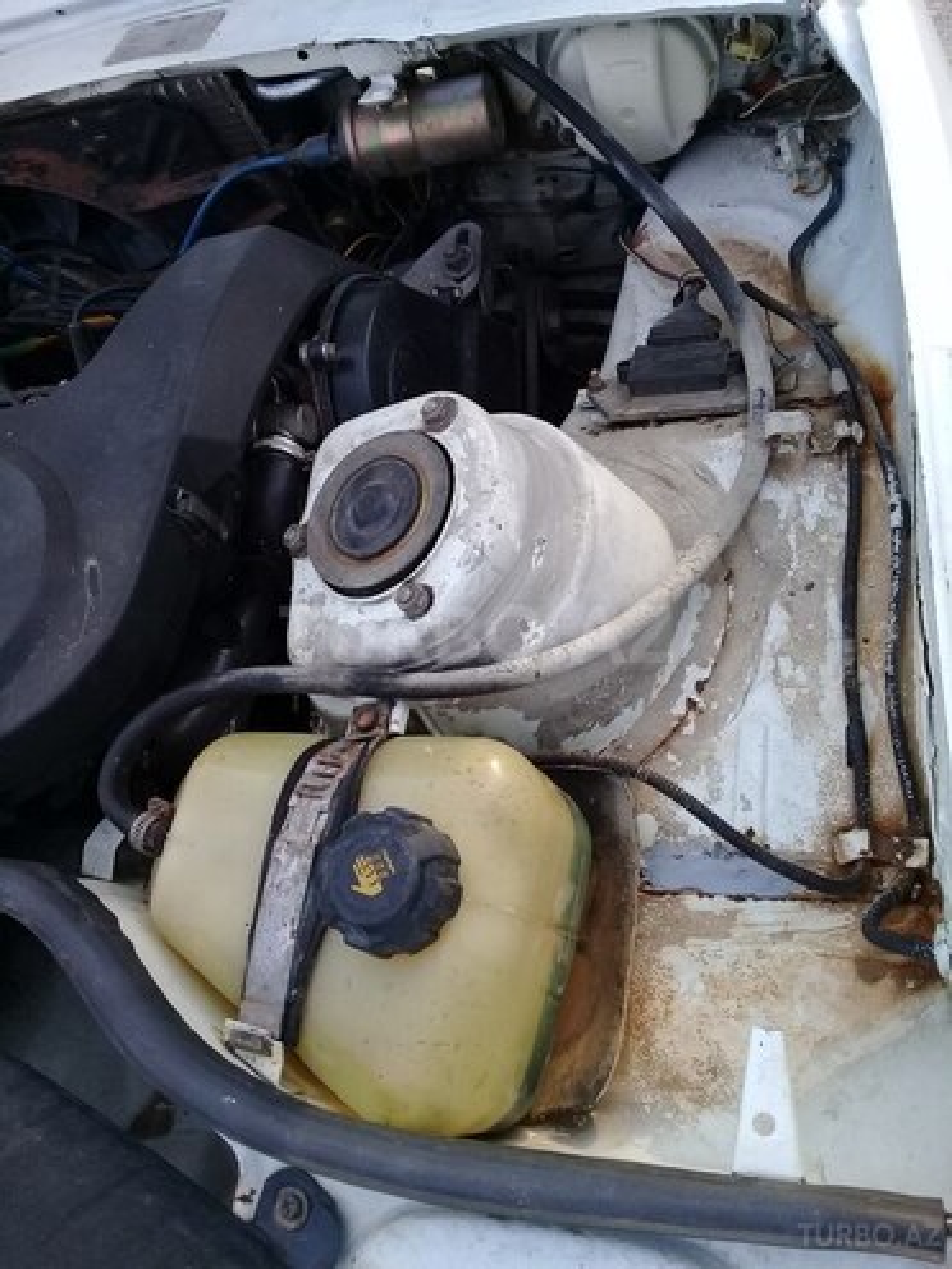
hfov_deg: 45.4
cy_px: 634
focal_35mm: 31
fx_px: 1137
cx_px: 476
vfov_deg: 58.4
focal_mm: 3.3
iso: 50
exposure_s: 1/173
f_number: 2.2
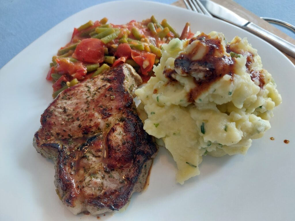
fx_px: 213
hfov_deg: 69.4
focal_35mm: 25
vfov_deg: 54.9
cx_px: 148
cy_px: 110
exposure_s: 1/50
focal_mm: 5.23
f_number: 1.8
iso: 160
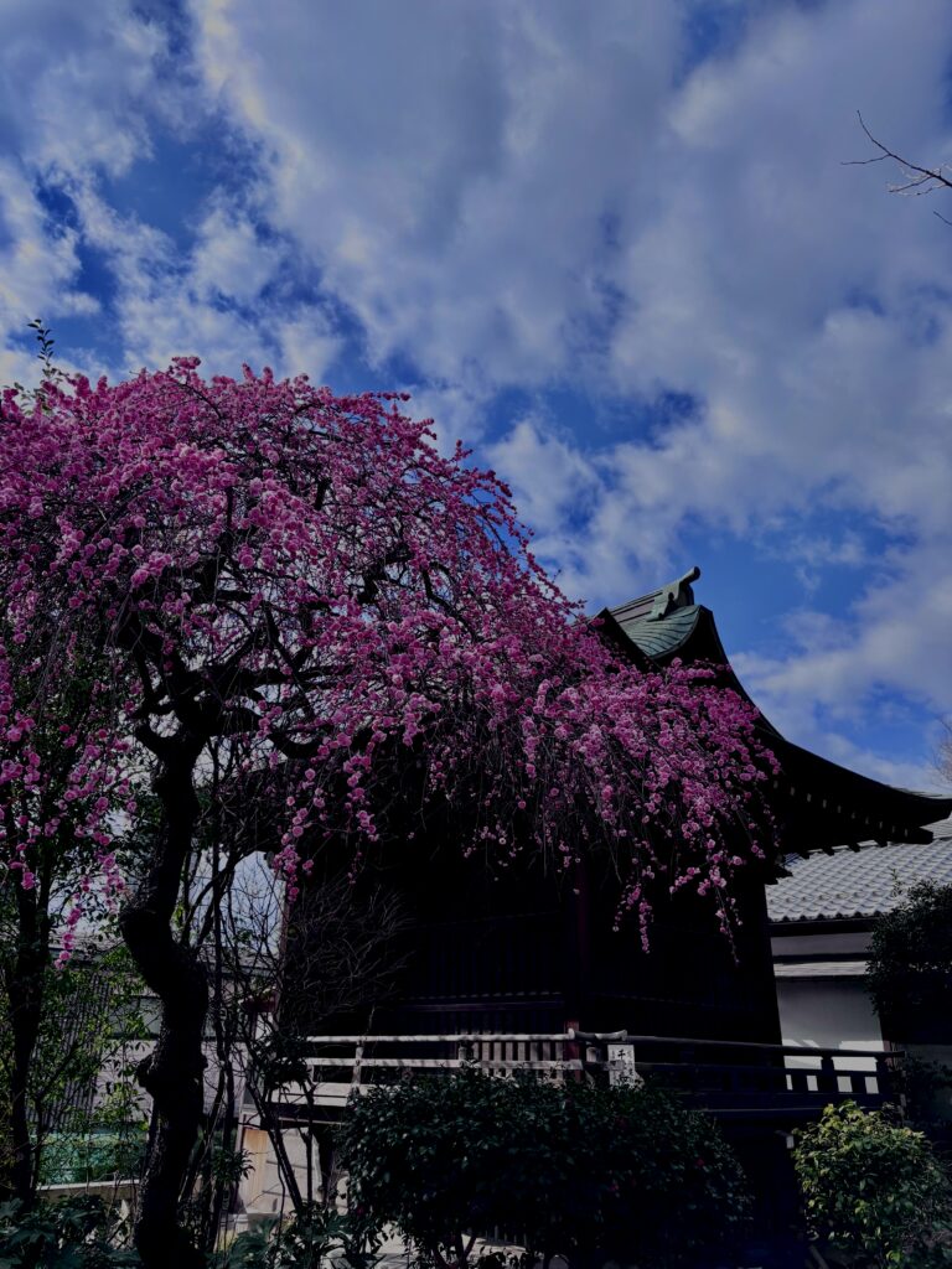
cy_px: 634
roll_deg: -1.6
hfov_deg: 53.1
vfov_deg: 67.3
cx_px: 476
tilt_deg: +24.1
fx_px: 953
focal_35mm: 26
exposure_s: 1/5348
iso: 50
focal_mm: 5.96
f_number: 1.6
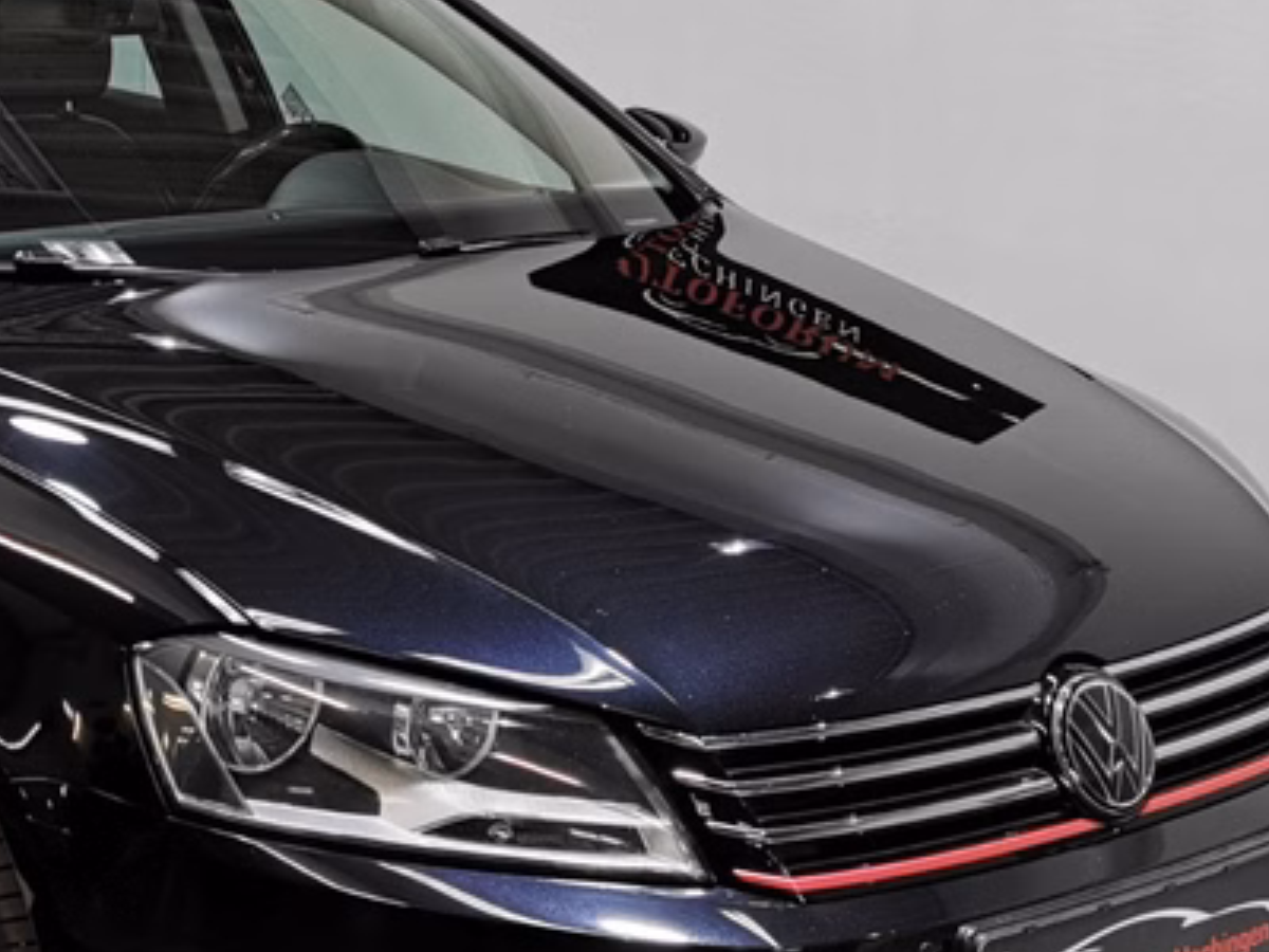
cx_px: 190
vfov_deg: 19.3
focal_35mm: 76
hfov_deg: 25.1
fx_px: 2786
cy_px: 349
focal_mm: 5.56
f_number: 1.6
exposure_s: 5
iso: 50
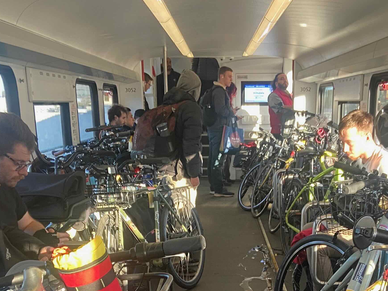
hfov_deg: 32.1
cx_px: 225
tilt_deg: -15.0
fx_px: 672
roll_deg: +1.1
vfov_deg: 22.9
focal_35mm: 60
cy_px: 327
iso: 125
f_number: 1.8
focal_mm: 4.25
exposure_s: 1/65
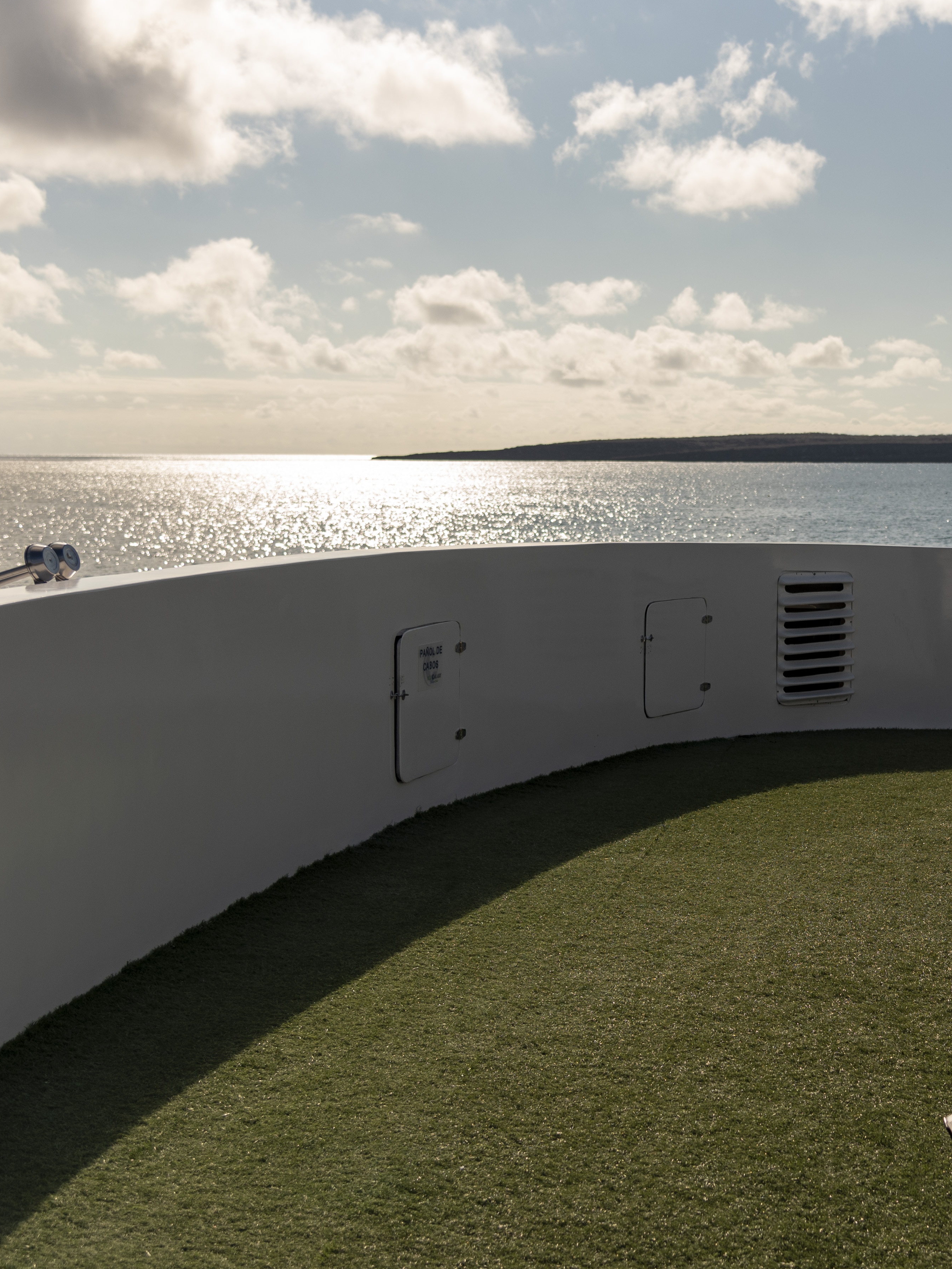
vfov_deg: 38.2
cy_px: 654
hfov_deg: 28.4
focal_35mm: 50
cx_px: 784
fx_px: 1833
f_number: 4
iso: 160
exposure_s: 1/4000
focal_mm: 31
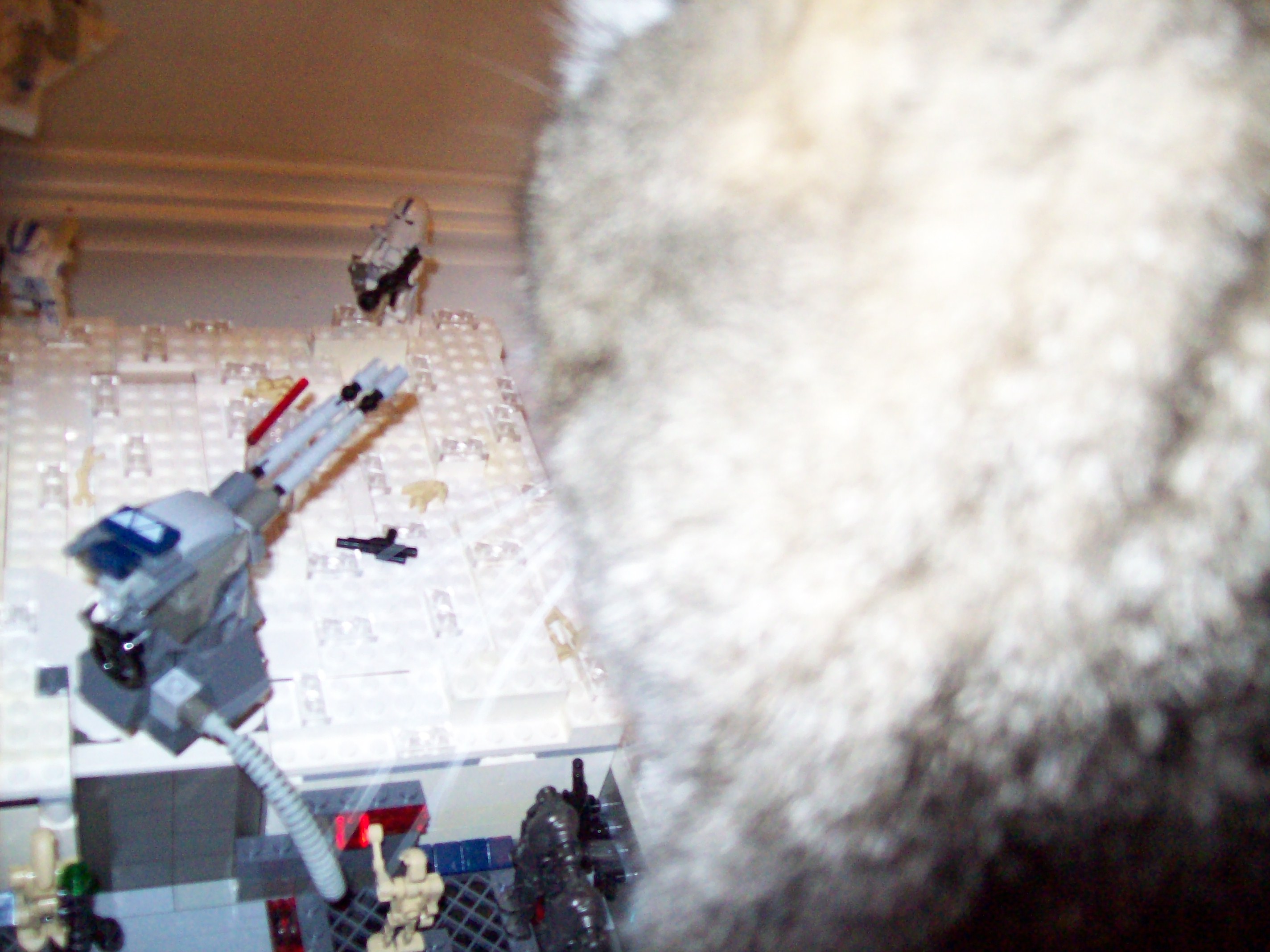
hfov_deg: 51.4
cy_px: 476
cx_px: 635
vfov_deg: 39.6
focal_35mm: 36
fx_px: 1320
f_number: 2.7
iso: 400
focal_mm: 6
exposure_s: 1/128
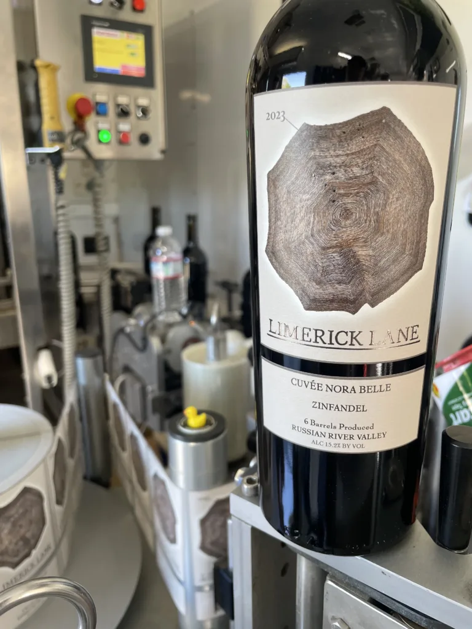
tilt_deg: -16.4
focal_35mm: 26
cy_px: 314
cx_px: 236
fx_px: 473
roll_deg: -0.6
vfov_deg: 67.3
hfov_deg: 53.1
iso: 125
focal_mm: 4.2
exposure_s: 1/120
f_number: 1.6
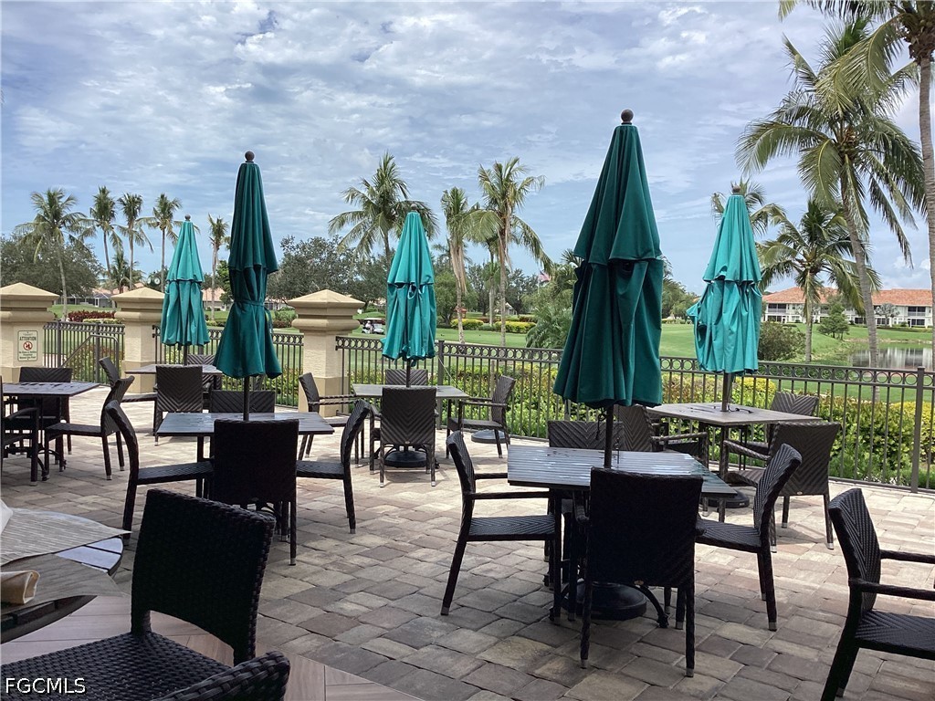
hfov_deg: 58.4
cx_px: 468
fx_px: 837
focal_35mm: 31
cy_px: 350
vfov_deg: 45.4
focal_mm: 3.3
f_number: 2.4
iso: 25
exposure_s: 1/1538
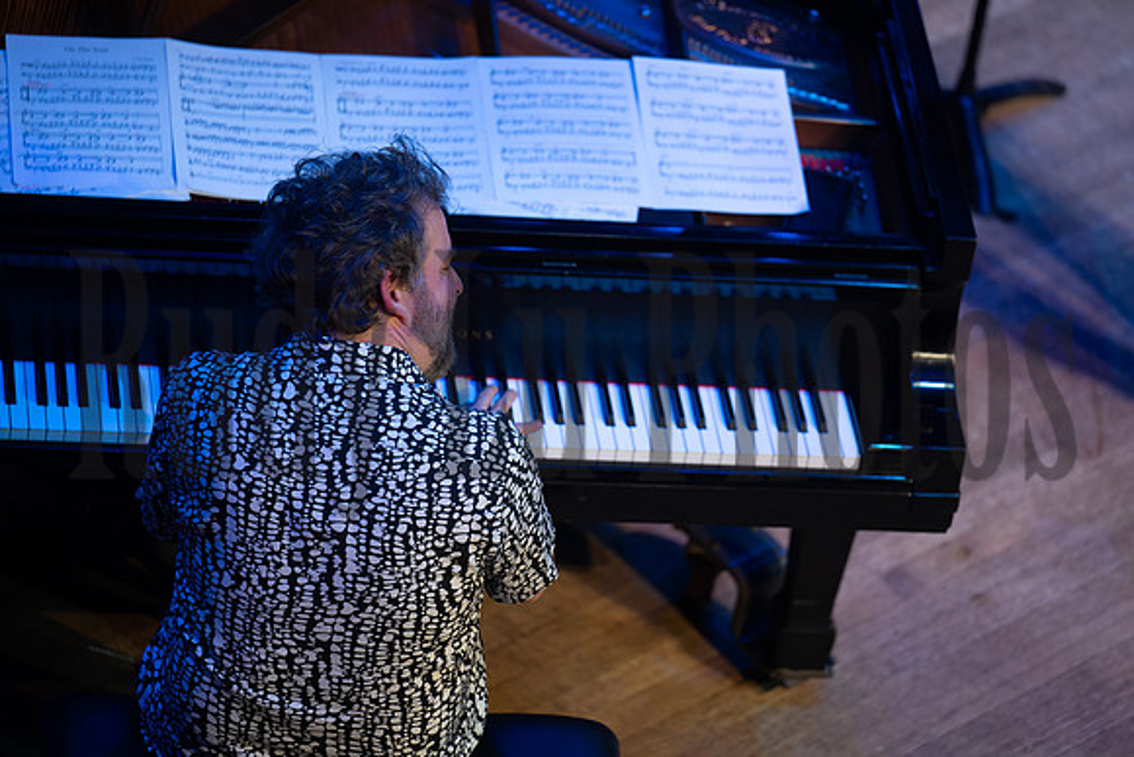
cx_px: 567
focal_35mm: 200
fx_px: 6301
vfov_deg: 6.9
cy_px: 378
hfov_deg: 10.3
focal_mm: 200
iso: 400
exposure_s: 1/200
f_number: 2.8
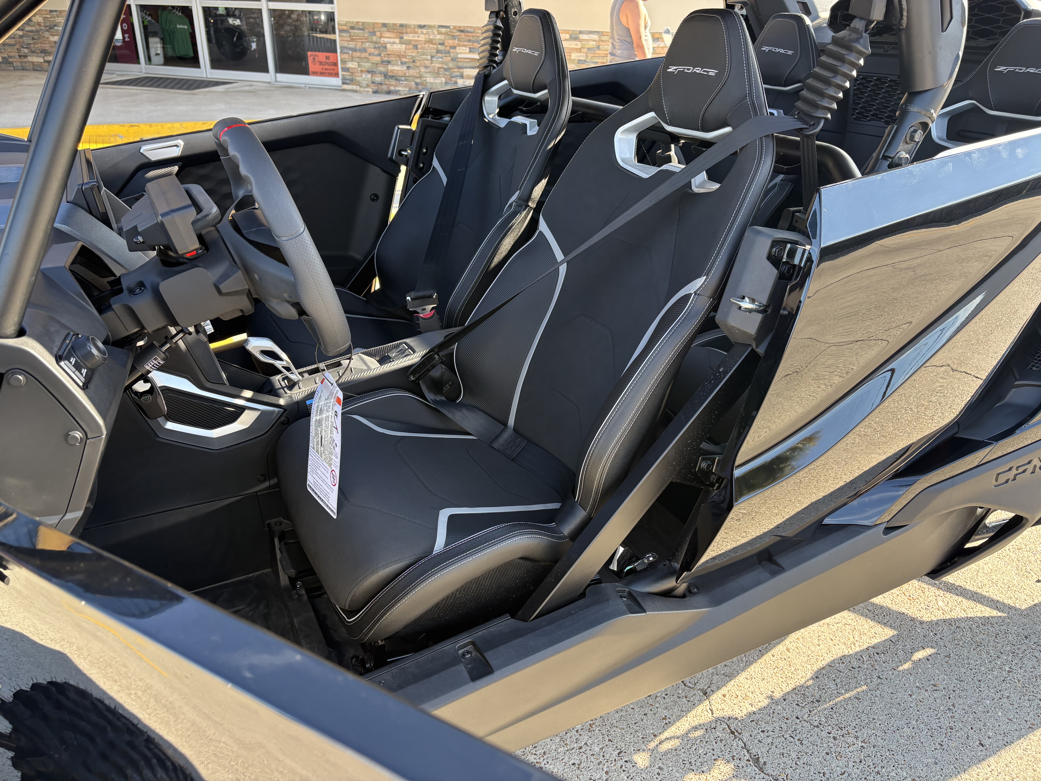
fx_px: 782
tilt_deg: -25.0
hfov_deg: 67.3
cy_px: 390
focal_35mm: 26
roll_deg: -2.1
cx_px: 520
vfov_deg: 53.1
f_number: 1.6
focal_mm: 5.96
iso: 64
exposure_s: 1/228
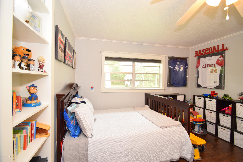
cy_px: 81
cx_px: 122
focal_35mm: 15
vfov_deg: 77.3
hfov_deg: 100.4
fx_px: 101
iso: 800
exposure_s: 1/90
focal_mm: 10
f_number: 4.8
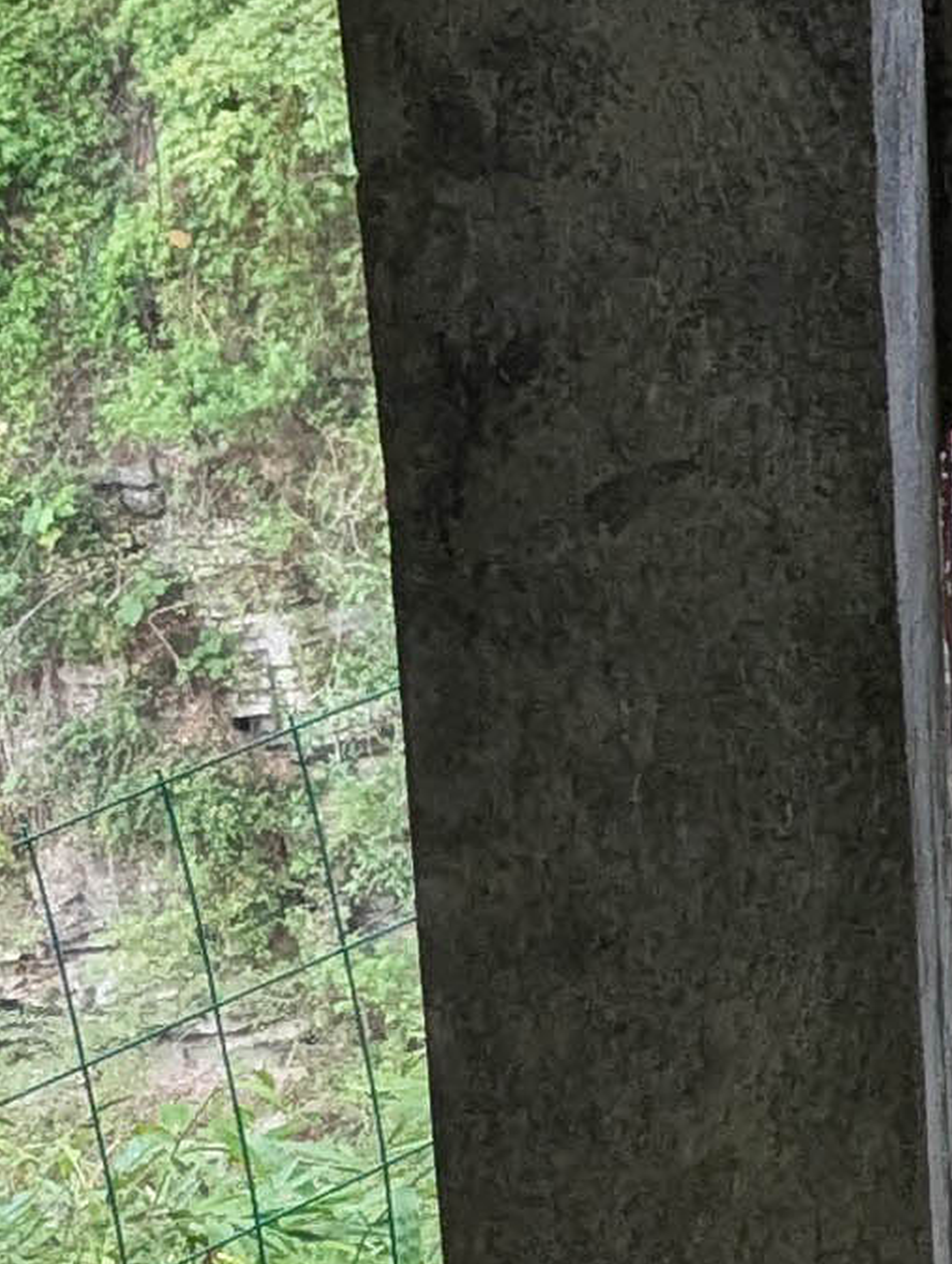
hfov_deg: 14.3
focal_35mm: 97
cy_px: -233
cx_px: 1440
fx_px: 3547
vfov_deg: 19.1
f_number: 2.2
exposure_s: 1/121
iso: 15
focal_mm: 2.35
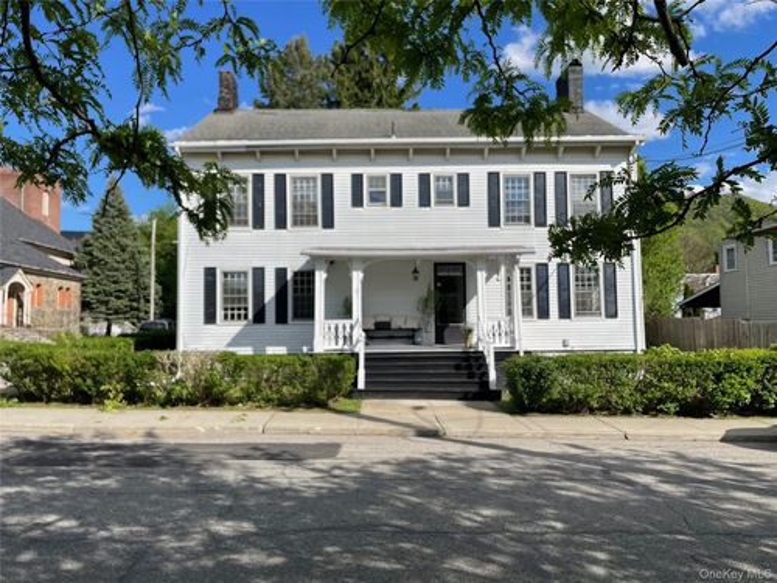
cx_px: 388
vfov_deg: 53.1
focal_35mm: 26
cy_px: 292
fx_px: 584
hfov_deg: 67.3
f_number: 1.6
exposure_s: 1/4292
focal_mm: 4.2
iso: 32
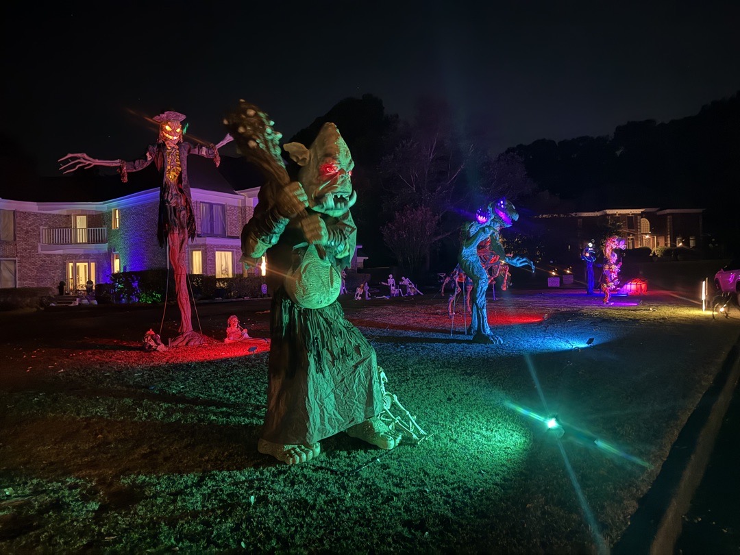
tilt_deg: +1.3
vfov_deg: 56.8
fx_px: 513
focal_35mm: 24
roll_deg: +1.2
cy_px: 278
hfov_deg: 71.6
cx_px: 370
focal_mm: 6.76
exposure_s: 1/15
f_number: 1.78
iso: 2000
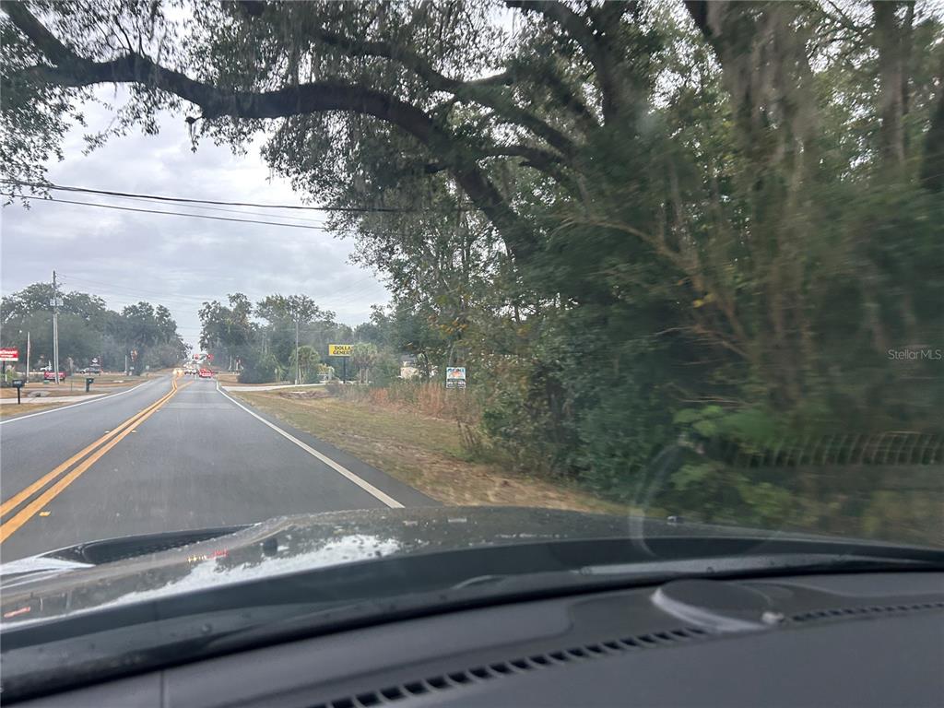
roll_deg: -2.3
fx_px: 709
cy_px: 354
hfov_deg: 67.3
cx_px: 472
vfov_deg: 53.1
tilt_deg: -1.0
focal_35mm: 26
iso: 200
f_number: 1.5
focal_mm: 5.7
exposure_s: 1/50
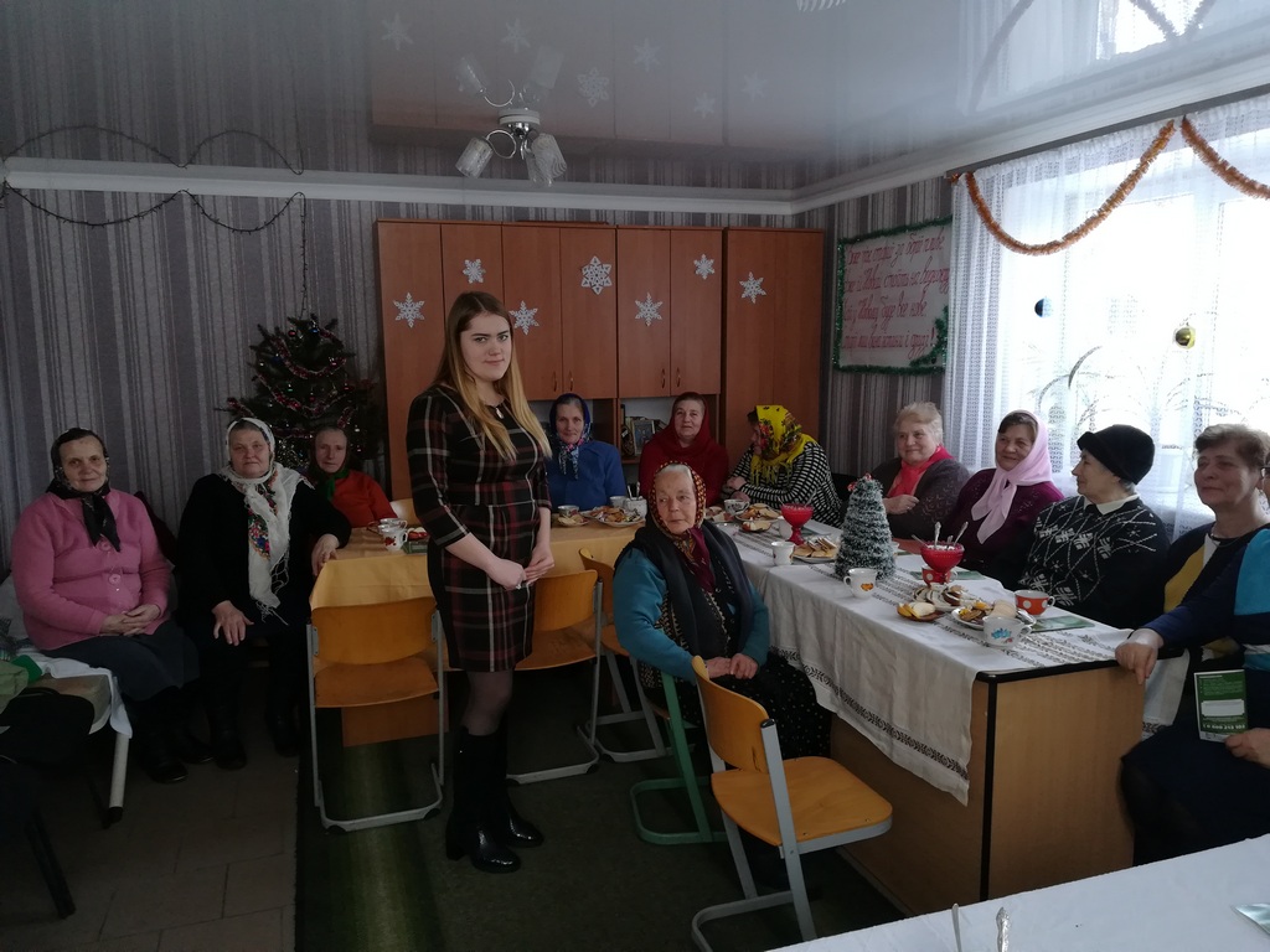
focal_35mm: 26
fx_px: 954
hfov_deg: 67.3
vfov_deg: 53.1
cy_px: 476
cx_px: 635
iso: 160
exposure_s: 1/33.3
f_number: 2.2
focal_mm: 3.83
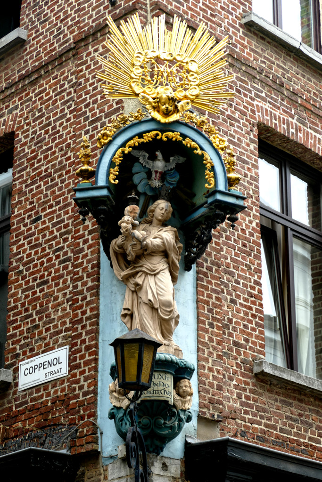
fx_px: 1167
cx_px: 161
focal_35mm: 87
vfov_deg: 23.4
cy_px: 241
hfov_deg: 15.7
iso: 125
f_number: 3.8
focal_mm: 31.8
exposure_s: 1/100
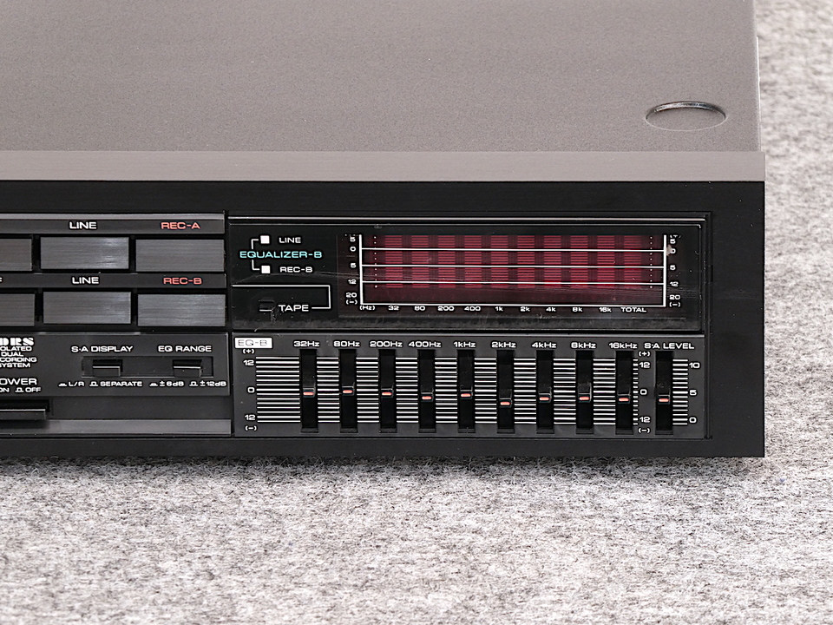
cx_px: 416
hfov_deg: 9.2
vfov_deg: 6.9
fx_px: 5150
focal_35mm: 214
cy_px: 312
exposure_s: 1/6
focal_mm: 38.4
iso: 200
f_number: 5.6
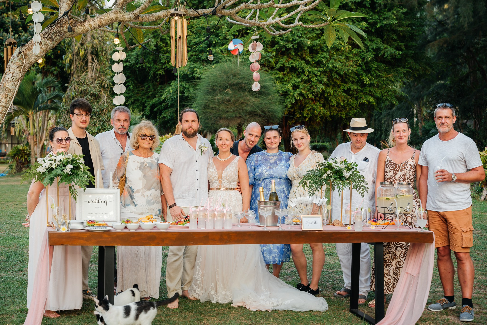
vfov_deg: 27.0
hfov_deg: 39.6
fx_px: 676
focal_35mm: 50
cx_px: 244
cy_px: 162
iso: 100
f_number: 4
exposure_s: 1/50
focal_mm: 50
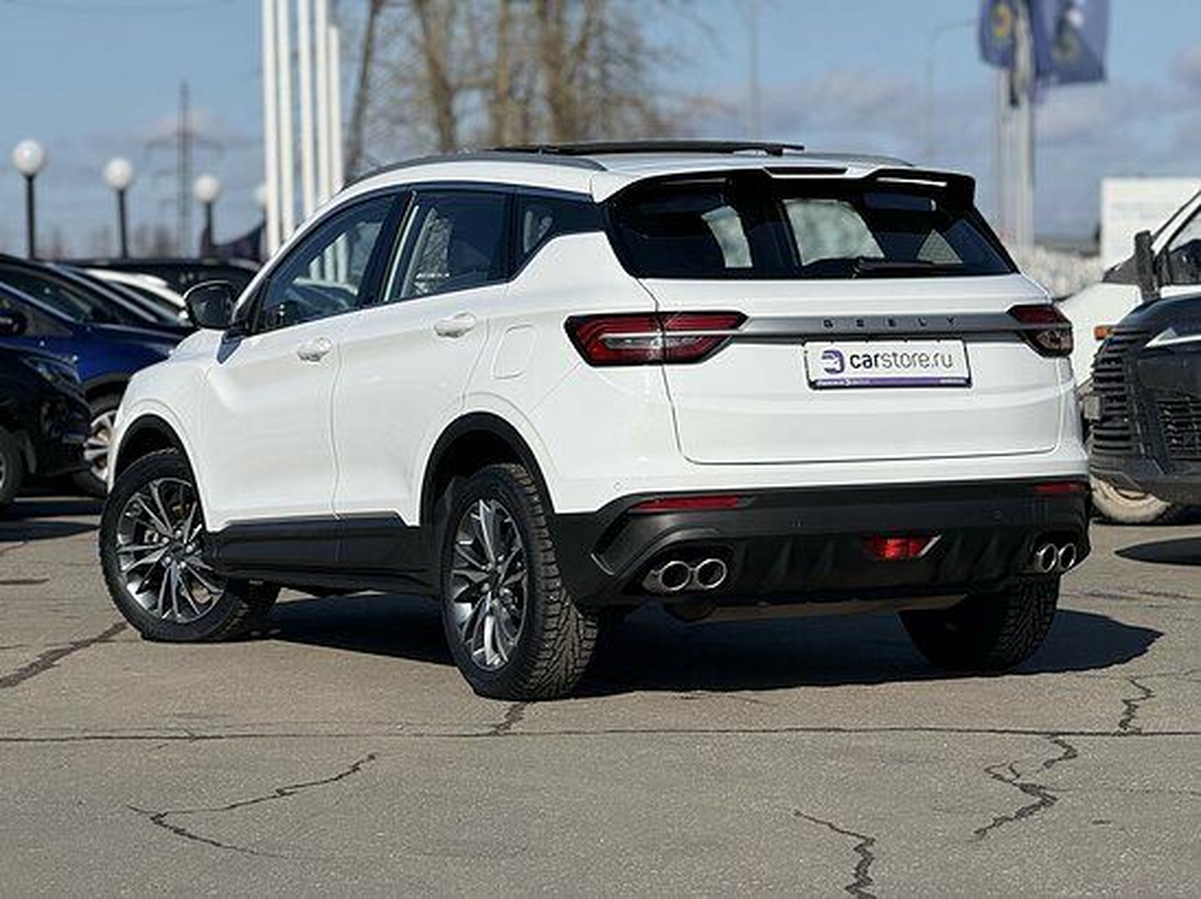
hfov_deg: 16.4
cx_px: 600
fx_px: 4160
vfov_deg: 12.3
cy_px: 450
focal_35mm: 120
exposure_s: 1/3344
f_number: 2.8
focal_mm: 15.66
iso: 50
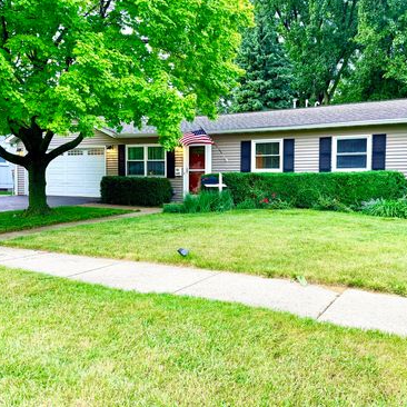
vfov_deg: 55.6
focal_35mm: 29
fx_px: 386
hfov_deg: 55.1
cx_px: 248
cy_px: 200
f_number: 1.78
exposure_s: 1/121
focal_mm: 6.76
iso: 100
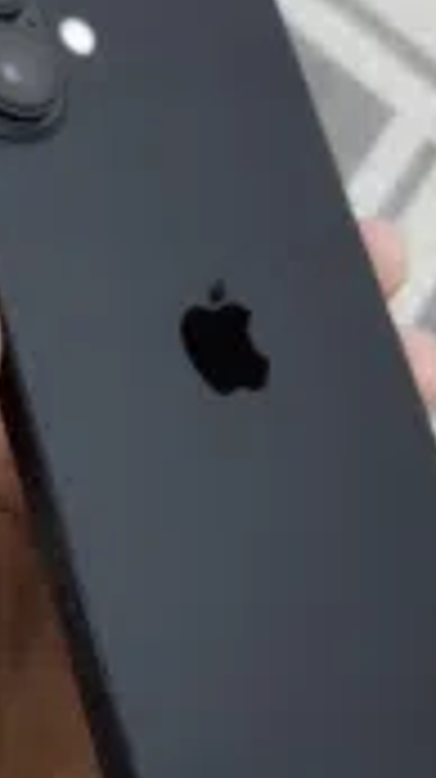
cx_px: 117
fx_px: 1195
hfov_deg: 20.5
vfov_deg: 36.0
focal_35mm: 58
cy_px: 351
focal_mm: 5.54
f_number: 1.8
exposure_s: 1/50
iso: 800
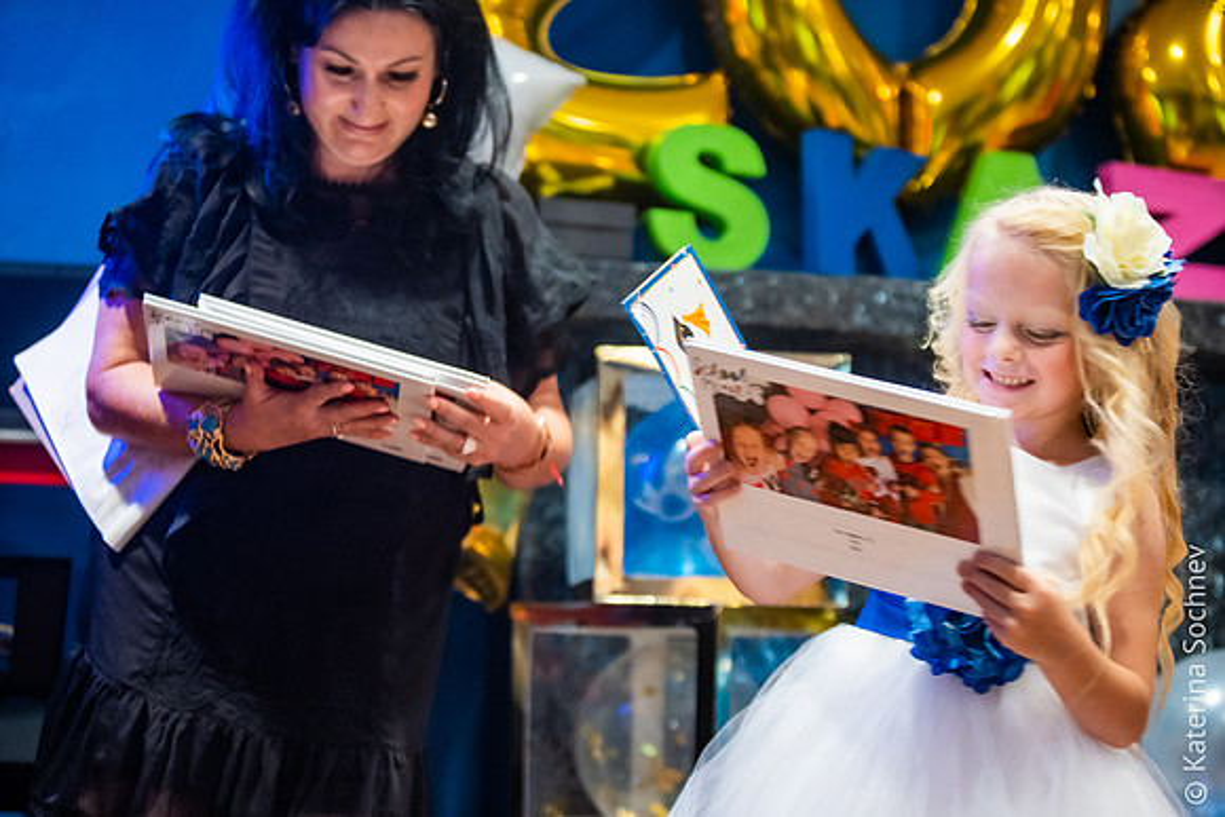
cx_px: 612
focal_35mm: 70
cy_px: 408
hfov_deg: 28.8
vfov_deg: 19.5
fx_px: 2382
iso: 1600
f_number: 2.8
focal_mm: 70
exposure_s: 1/125
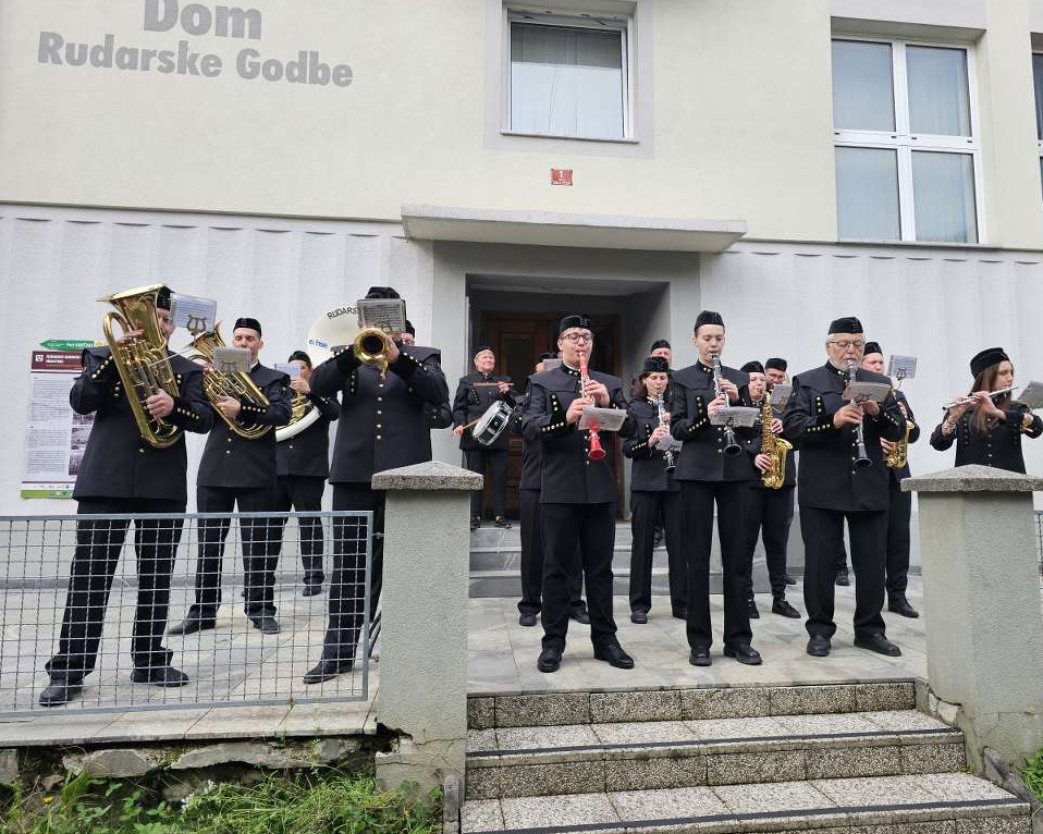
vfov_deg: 56.8
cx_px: 571
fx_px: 772
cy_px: 406
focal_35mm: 25
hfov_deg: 68.0
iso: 10
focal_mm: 6.3
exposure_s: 1/190
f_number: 1.7
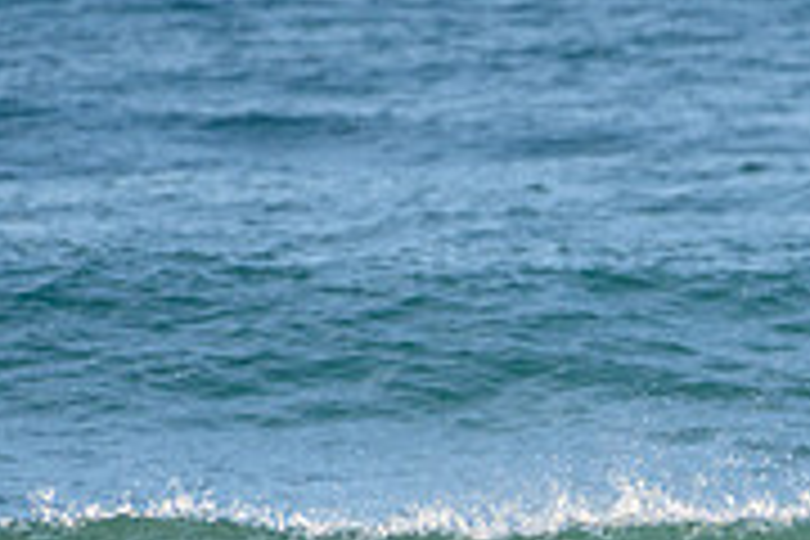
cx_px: 1067
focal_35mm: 1971
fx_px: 44344
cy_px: 770
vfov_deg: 0.7
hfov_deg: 1.0
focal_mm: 500
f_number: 5.6
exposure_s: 1/1250
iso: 250
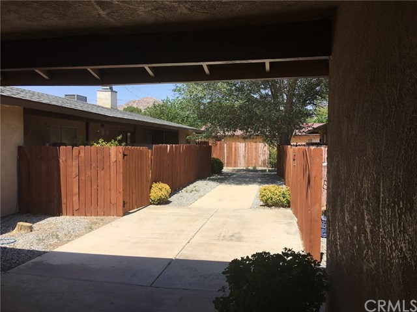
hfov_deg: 61.7
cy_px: 156
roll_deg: +0.6
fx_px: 349
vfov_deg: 48.2
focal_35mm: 29
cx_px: 208
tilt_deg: -1.1
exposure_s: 1/1326
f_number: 2.2
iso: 25
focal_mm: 4.15
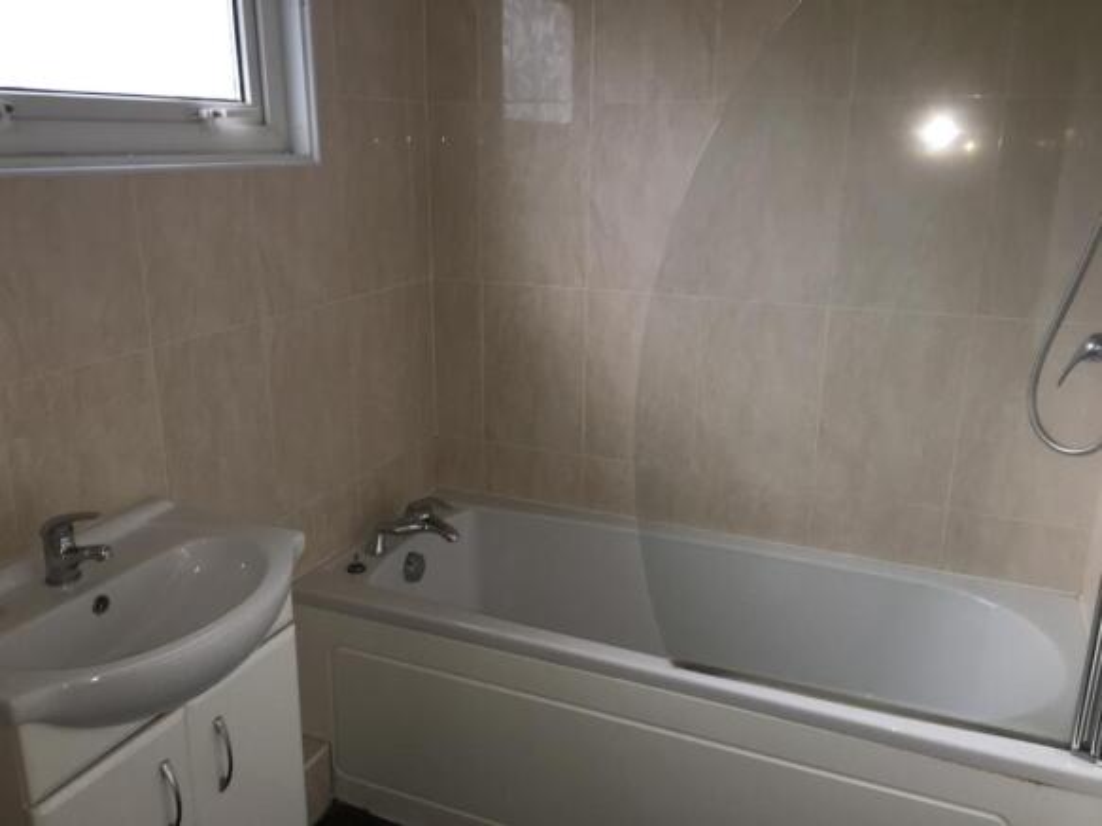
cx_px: 551
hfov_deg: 61.7
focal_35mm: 29
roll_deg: -0.1
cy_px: 413
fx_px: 923
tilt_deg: -16.7
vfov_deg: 48.2
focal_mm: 4.15
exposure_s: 1/33
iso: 64
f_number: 2.2
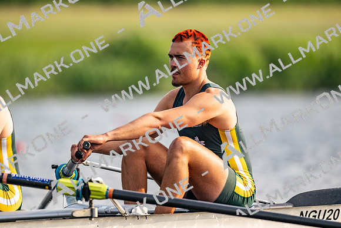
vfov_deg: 2.3
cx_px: 170
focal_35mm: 600
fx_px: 5684
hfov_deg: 3.4
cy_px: 114
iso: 450
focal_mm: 600
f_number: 4
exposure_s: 1/2500
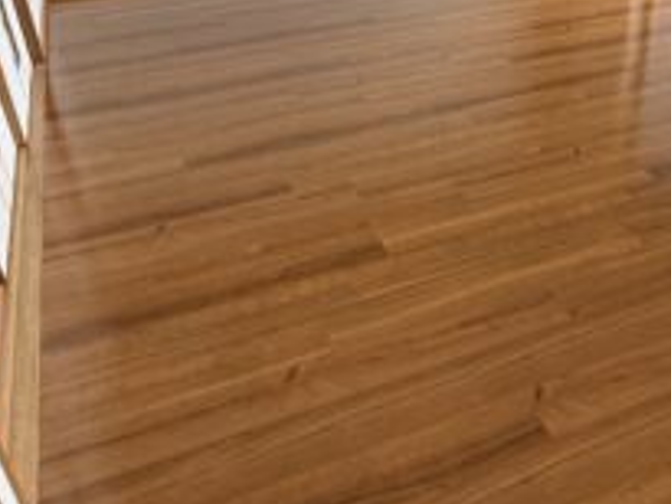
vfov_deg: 34.7
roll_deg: +0.8
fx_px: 795
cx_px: 475
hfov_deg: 44.7
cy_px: 151
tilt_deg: -27.1
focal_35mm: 41
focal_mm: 2.22
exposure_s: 1/120
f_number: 2.2
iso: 64
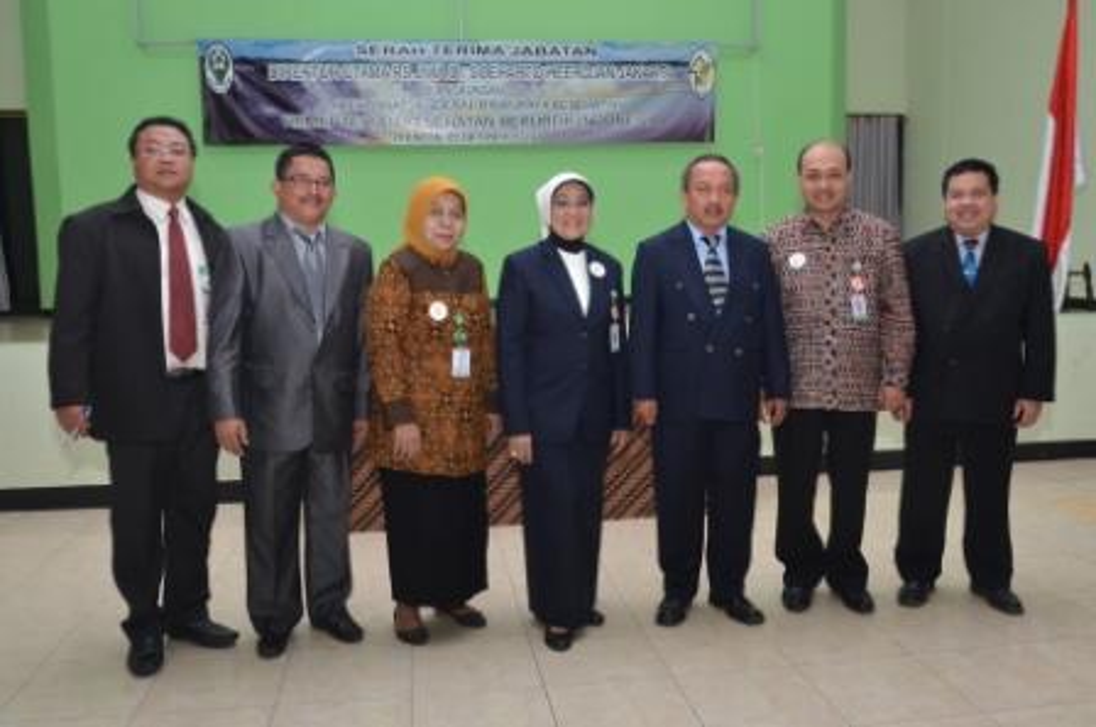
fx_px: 912
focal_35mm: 30
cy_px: 364
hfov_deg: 62.0
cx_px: 548
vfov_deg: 43.5
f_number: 8
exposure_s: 1/60
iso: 1250
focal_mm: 20
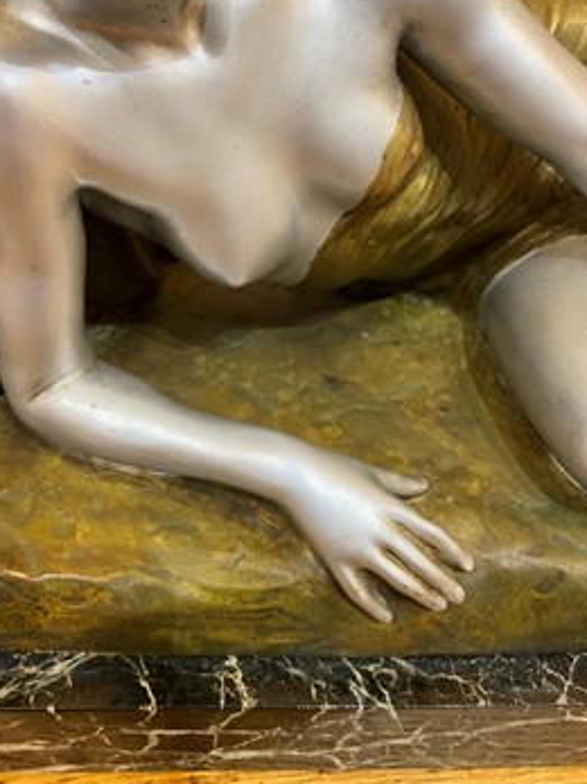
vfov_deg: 59.9
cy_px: 366
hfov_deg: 46.7
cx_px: 255
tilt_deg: -40.1
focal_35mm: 30
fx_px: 679
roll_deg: -0.1
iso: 250
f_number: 1.8
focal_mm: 4.25
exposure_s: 1/50
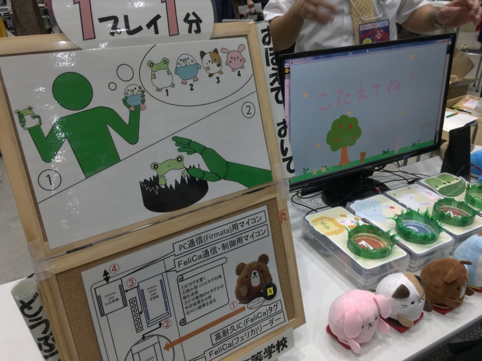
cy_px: 180
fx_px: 404
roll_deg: -0.4
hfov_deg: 61.7
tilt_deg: -26.5
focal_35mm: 29
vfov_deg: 48.2
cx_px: 241
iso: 32
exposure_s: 1/30
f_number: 2.2
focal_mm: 4.15
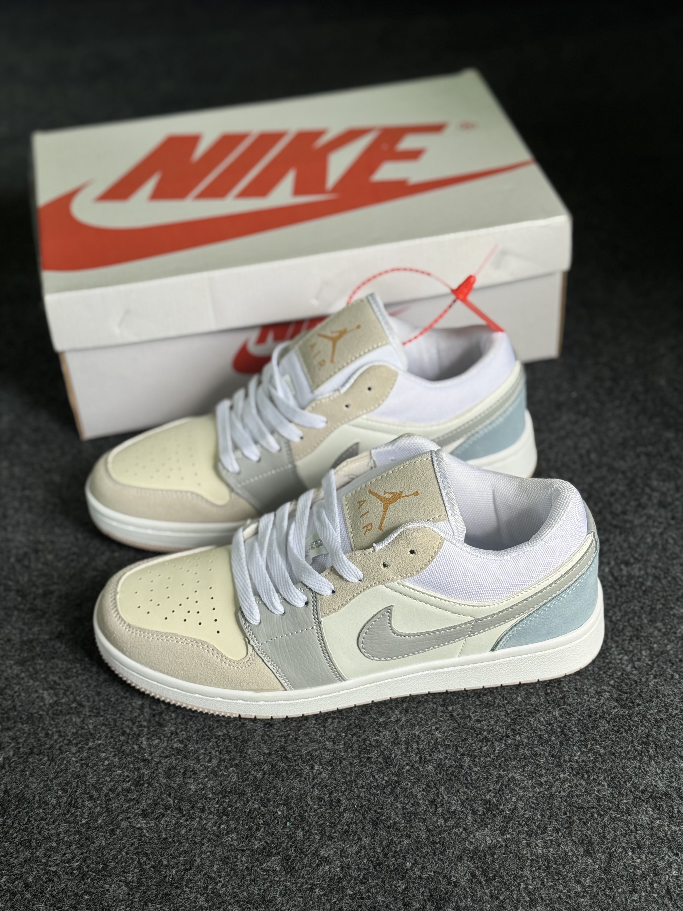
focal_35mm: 50
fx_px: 1315
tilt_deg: -40.5
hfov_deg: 29.1
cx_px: 334
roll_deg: +4.1
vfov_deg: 38.2
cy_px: 438
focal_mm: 6.76
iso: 64
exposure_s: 1/876
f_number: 1.78
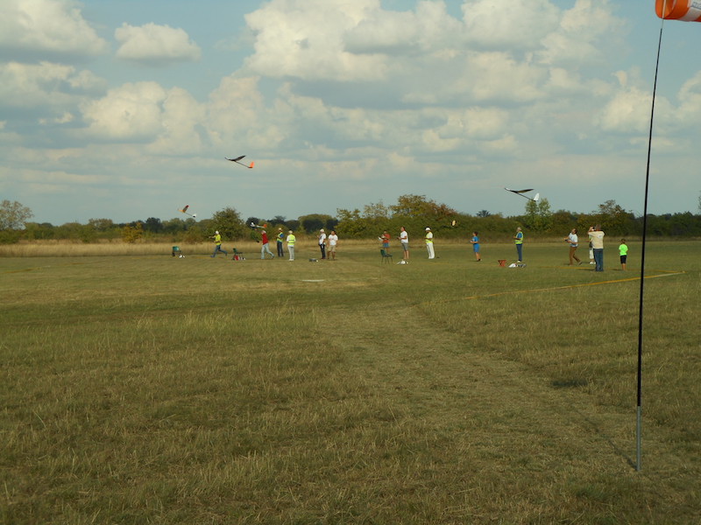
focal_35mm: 76
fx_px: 1539
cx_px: 350
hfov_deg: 25.7
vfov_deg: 19.4
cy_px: 262
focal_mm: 13.6
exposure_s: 1/800
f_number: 4.4
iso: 80
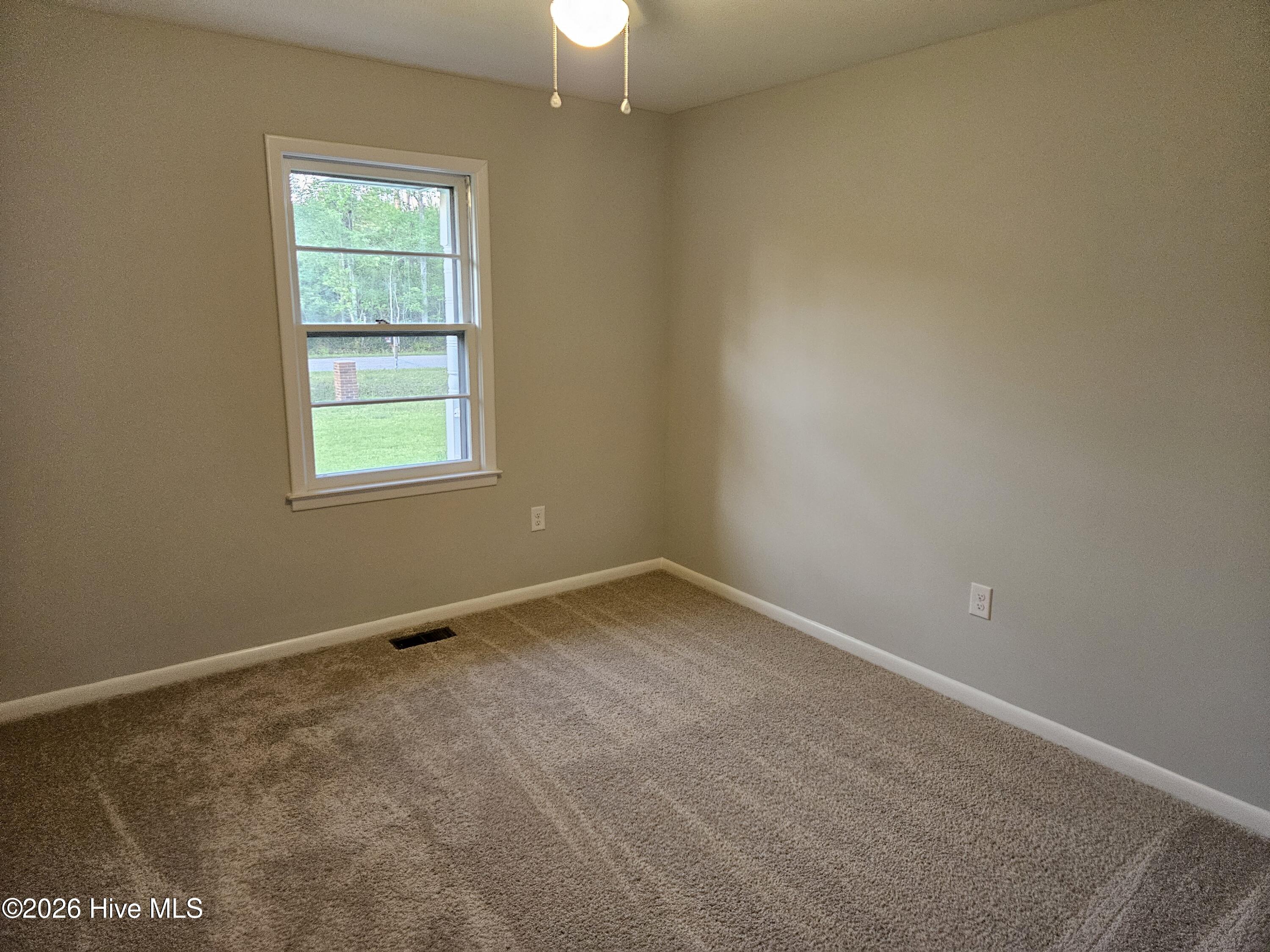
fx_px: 844
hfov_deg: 73.9
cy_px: 476
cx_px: 635
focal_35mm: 23
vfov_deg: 58.9
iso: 800
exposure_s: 1/120
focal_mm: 5.4
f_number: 1.8
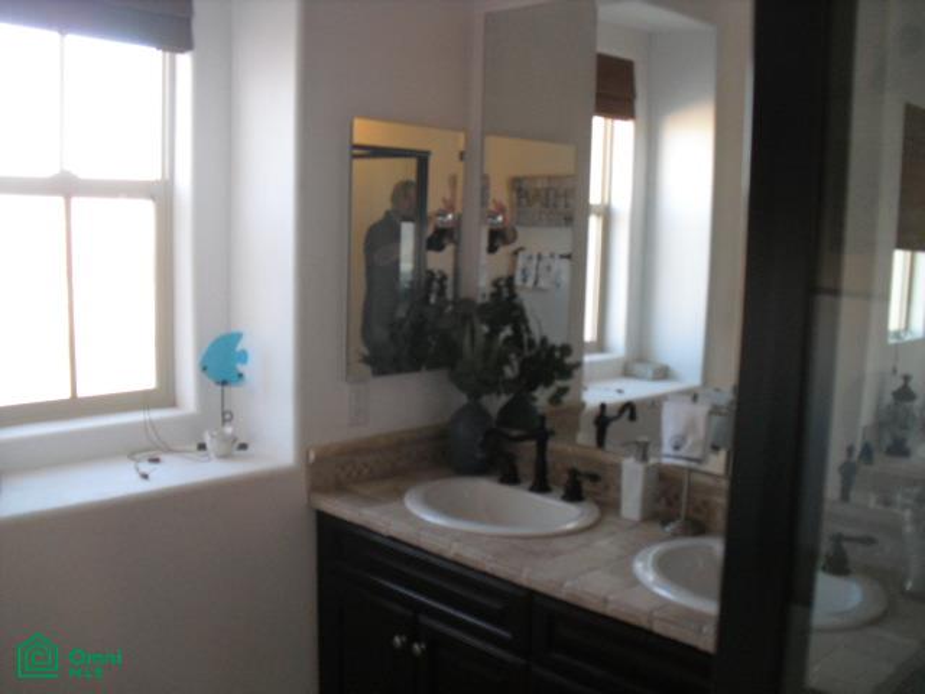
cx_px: 462
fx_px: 962
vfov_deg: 39.7
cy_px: 347
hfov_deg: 51.4
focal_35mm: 36
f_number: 3.1
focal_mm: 6.3
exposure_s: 1/60
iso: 400
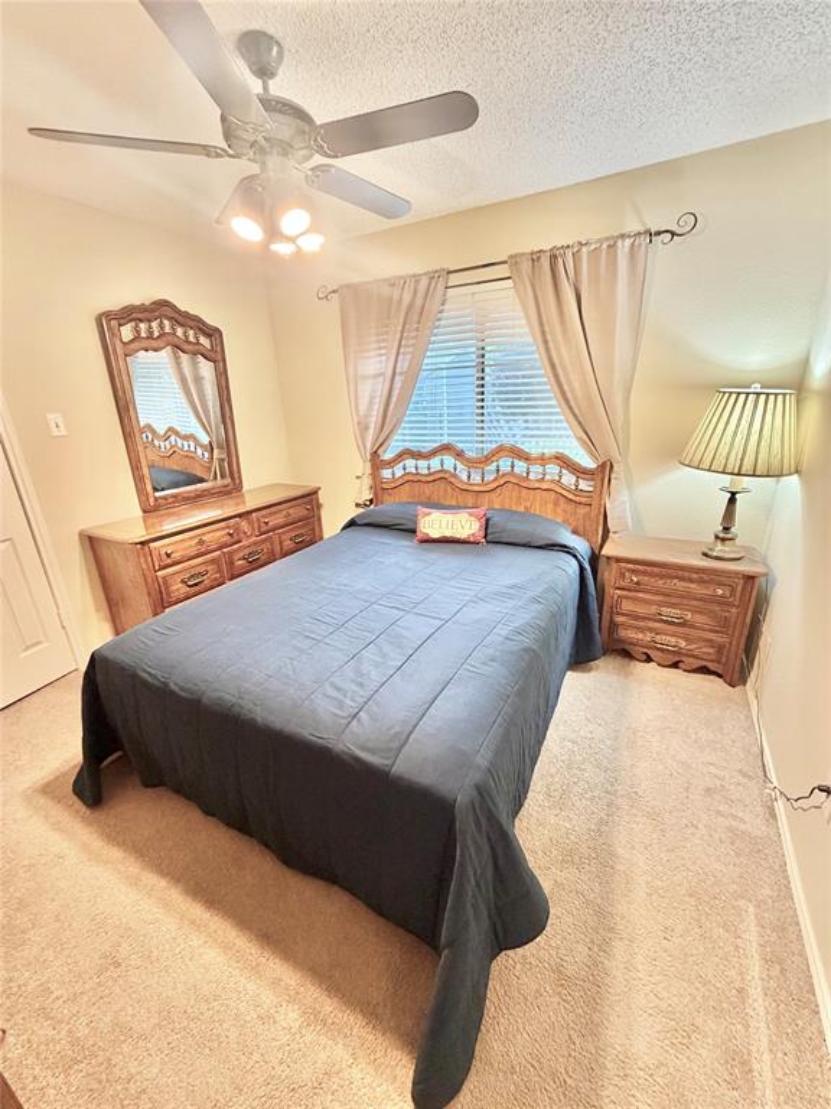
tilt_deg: -19.2
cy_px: 554
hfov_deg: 85.7
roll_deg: +2.0
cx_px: 416
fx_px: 448
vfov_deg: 102.1
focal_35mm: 14
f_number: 2.2
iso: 400
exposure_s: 1/60
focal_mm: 2.22
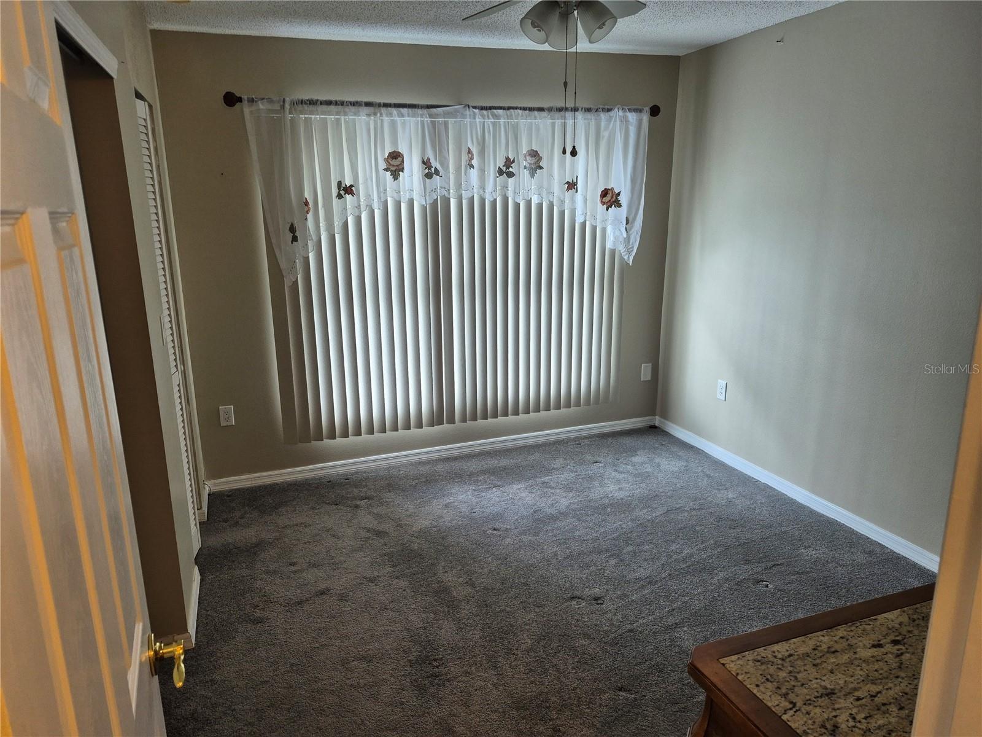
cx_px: 491
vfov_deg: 58.9
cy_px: 368
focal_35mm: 23
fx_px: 652
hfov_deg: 73.9
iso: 125
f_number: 1.8
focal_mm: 5.4
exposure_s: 1/120
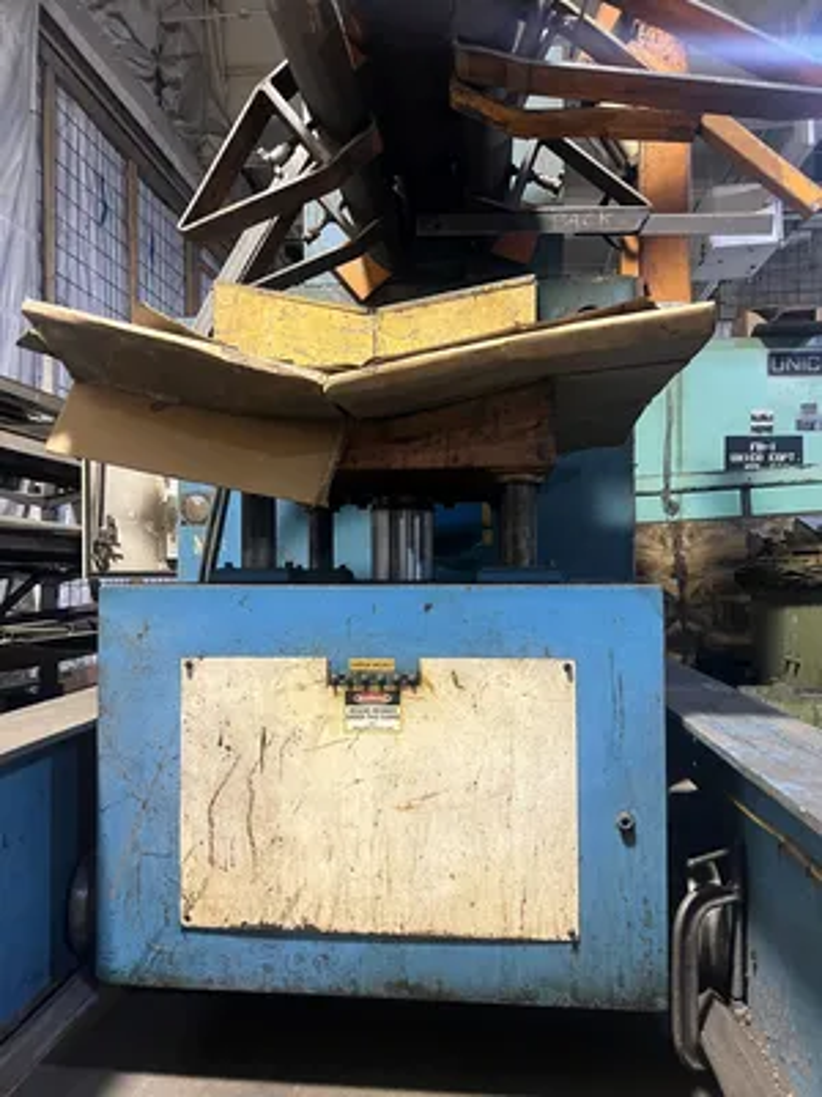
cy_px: 548
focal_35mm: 26
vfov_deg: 67.3
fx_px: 823
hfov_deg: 53.1
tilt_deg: +1.8
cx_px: 411
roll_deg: -0.2
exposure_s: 1/60
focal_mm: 5.7
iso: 400
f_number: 1.5
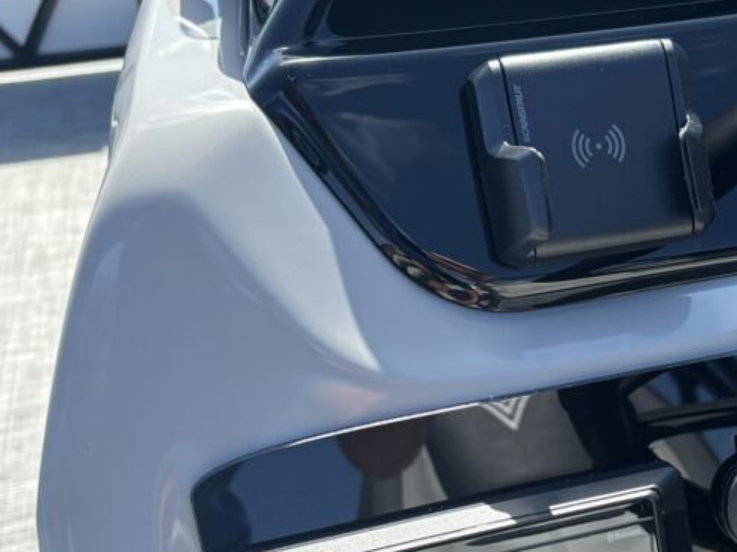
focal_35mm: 56
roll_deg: -0.6
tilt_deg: -32.6
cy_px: 336
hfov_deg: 33.3
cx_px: 592
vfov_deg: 26.0
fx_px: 1192
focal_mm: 5.96
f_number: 1.6
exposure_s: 1/988
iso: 50
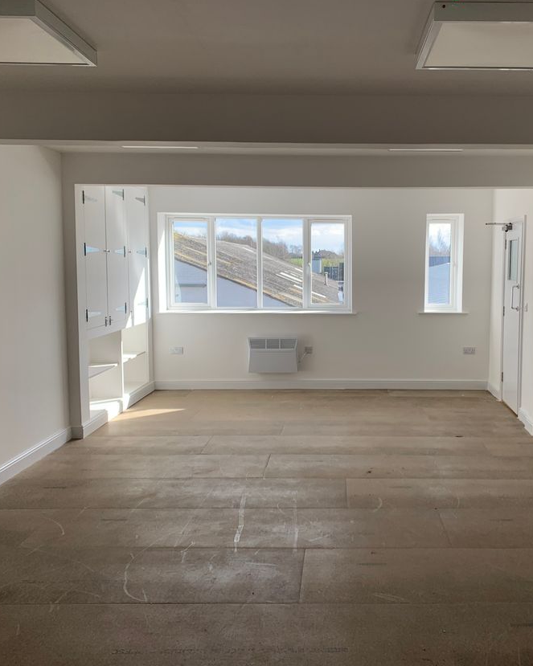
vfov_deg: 52.8
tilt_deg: -4.9
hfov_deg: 42.9
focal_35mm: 34
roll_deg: -0.5
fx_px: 671
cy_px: 332
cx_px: 345
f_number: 1.8
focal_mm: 4.25
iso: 25
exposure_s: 1/325
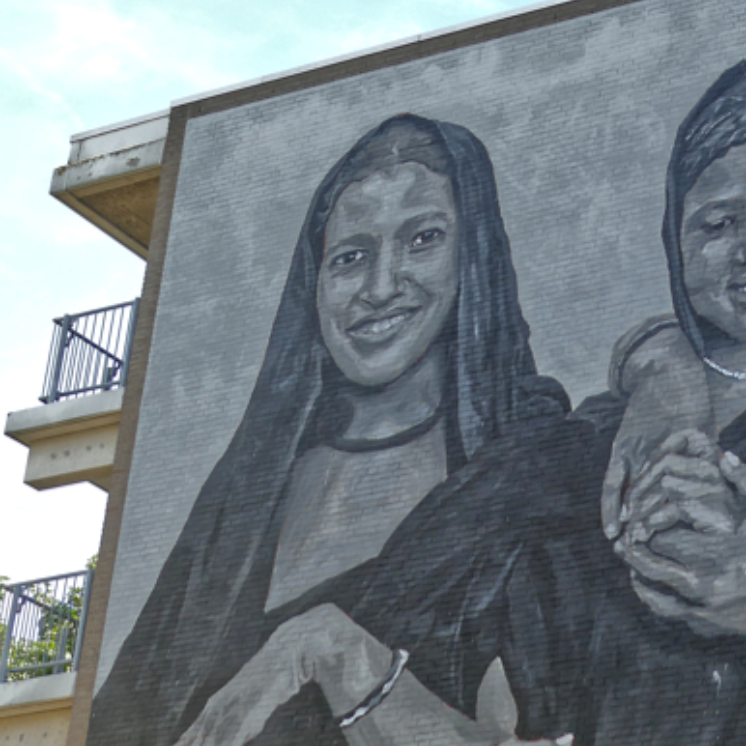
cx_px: 897
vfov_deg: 17.9
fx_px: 2365
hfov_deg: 17.1
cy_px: 357
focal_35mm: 97
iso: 125
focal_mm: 15.8
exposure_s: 1/250
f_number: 3.2
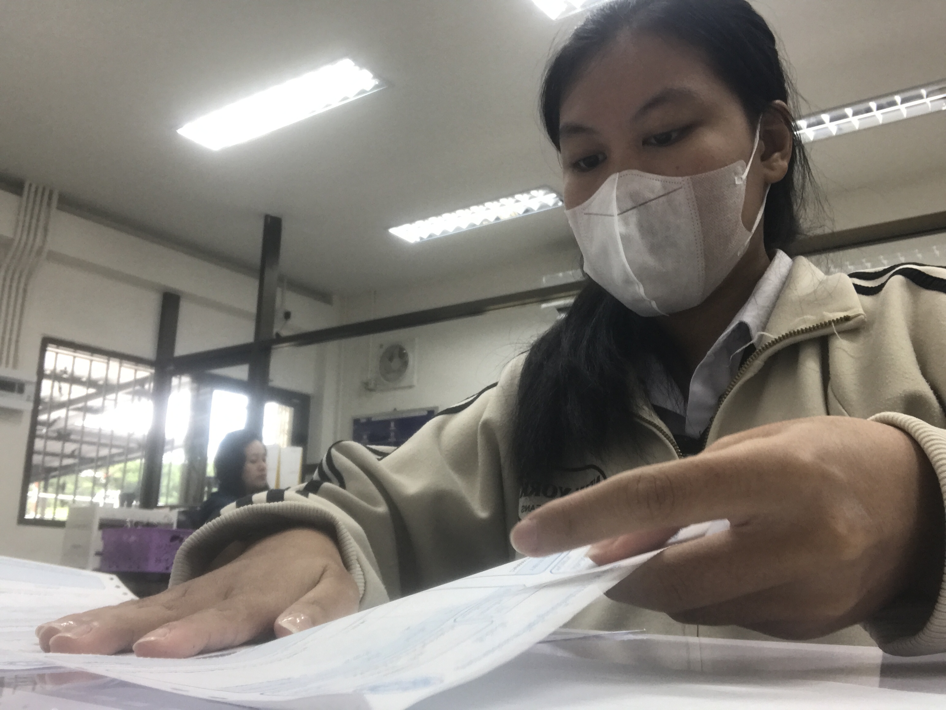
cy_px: 355
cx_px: 473
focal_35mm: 32
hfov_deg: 56.8
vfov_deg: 44.2
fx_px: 875
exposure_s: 1/33
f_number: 2.2
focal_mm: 2.87
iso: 50
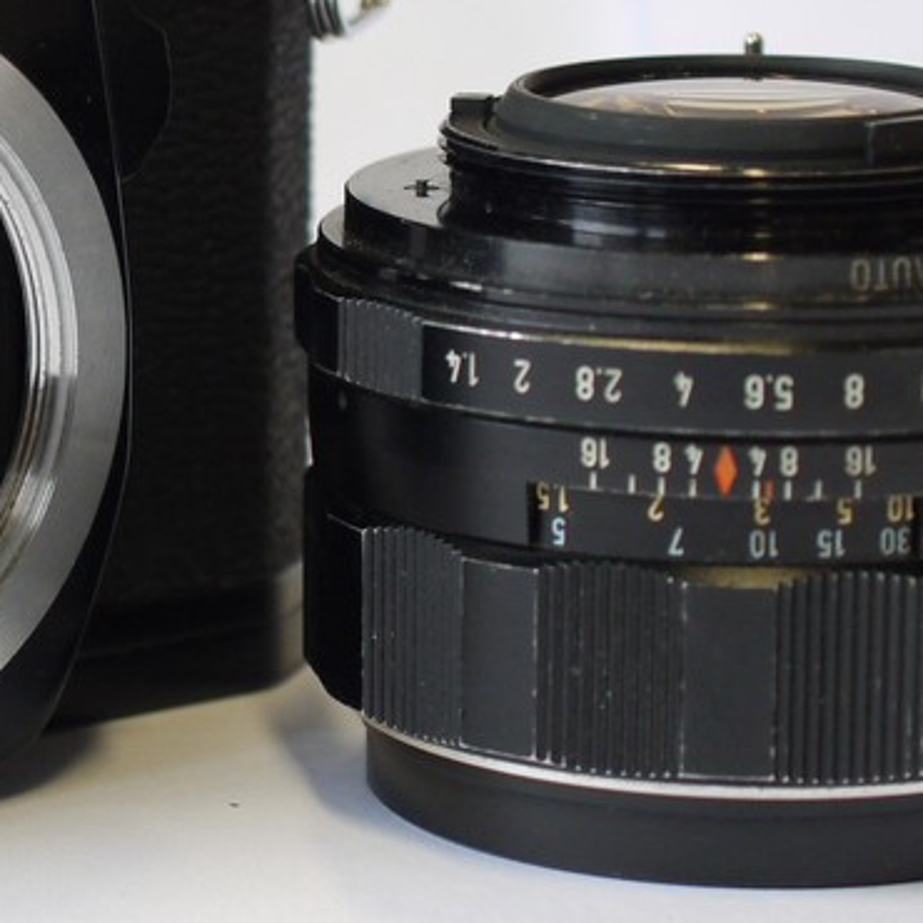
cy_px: 314
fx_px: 5189
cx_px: -155
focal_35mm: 172
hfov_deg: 10.0
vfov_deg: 10.2
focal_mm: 30
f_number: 4
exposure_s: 1/125
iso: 400
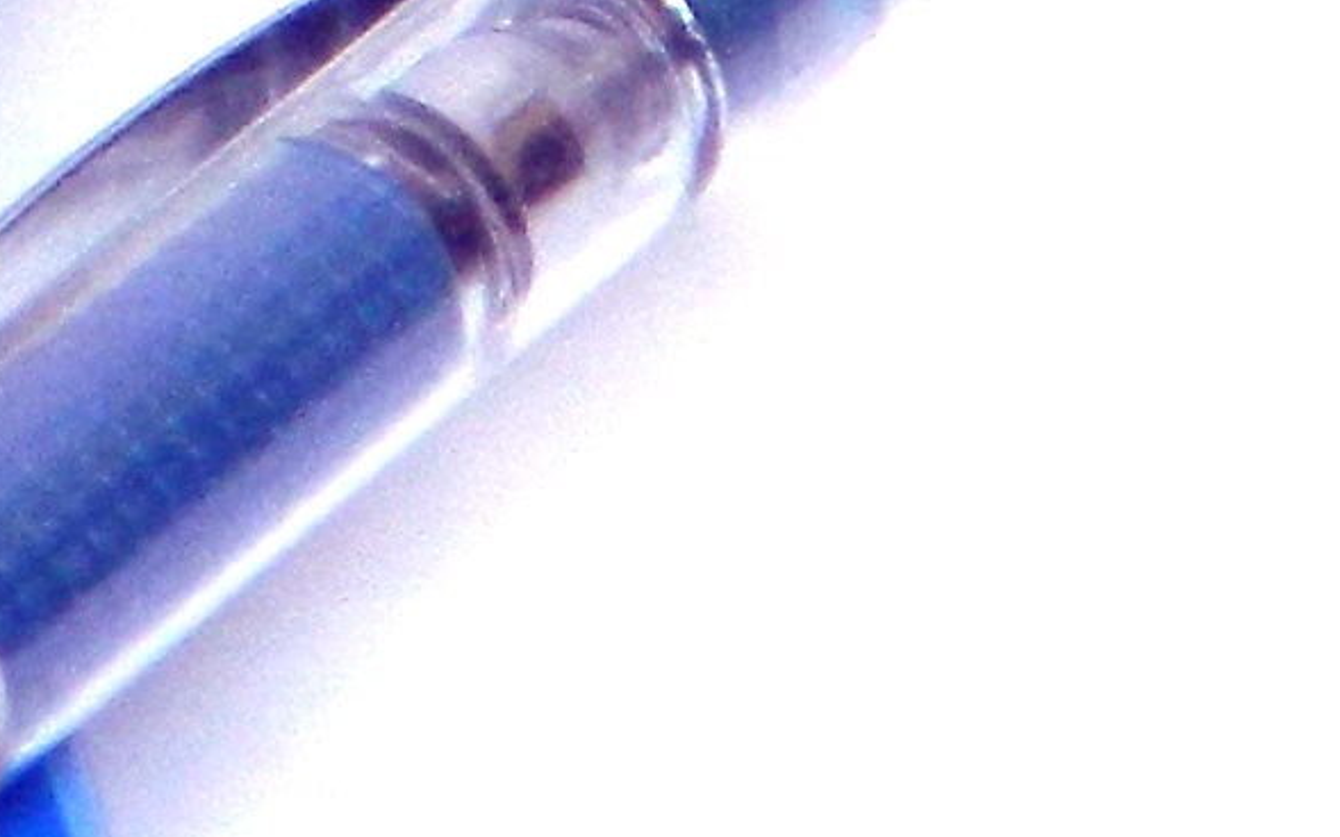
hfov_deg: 3.2
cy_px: -1358
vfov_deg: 2.0
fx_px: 23845
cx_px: -2782
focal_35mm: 653
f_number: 4.2
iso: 80
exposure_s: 1/160
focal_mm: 15.1
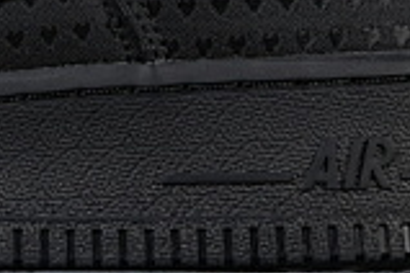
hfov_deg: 5.4
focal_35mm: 377
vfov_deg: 3.6
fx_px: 4293
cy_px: -156
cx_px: -155
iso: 160
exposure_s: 1/60
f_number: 6.3
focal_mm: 50
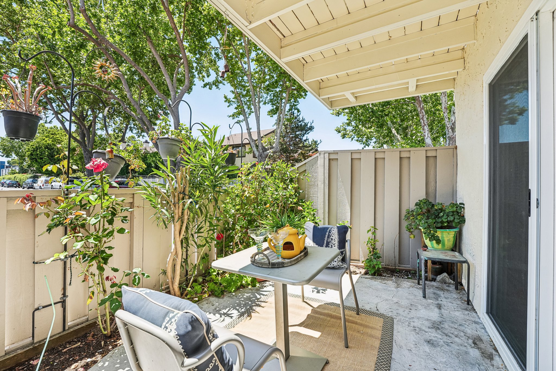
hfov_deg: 104.3
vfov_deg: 81.2
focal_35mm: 14
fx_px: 216
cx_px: 278
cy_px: 186
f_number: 8
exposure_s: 1/250
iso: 640
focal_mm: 14
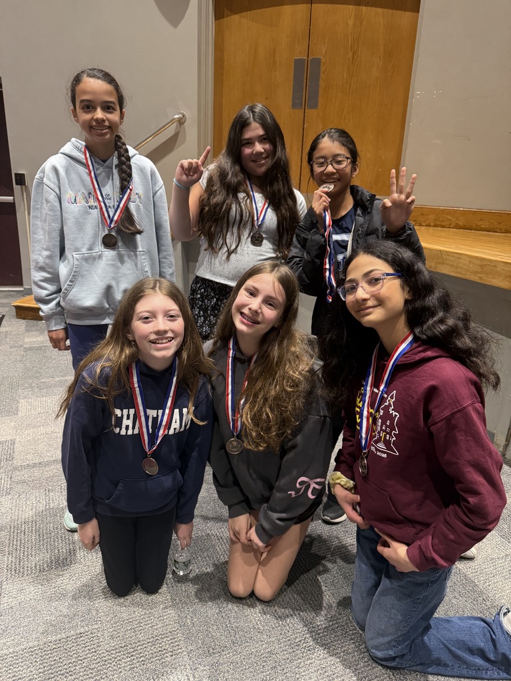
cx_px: 256
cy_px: 340
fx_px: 472
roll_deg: -3.4
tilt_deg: -18.0
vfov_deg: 71.6
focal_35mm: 24
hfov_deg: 56.8
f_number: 1.78
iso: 250
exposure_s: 1/60
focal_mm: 6.76
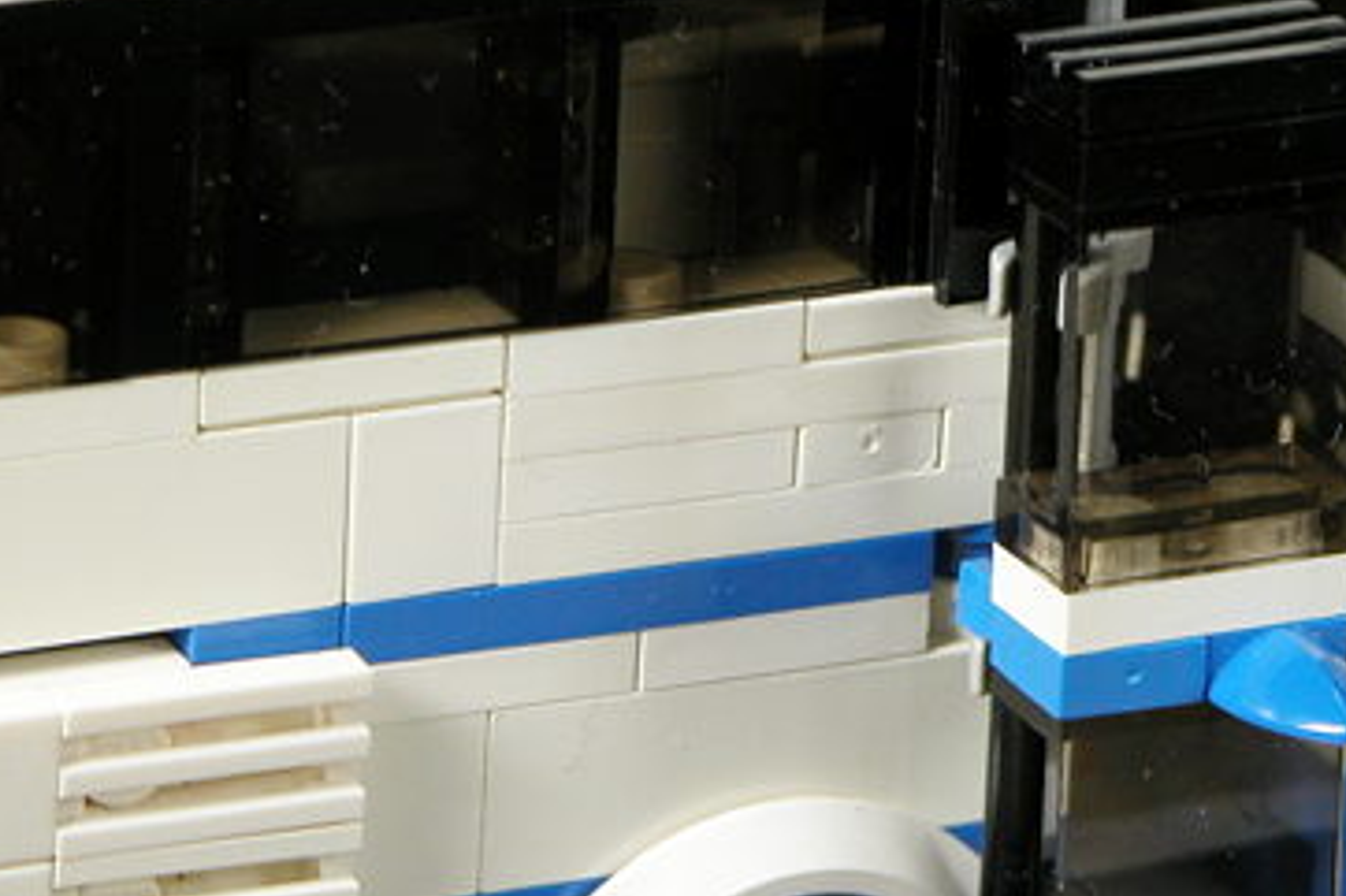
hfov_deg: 6.4
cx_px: 1034
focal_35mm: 324
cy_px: 543
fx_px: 12108
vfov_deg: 4.2
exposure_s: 1/8
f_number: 6.3
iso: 100
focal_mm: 44.7
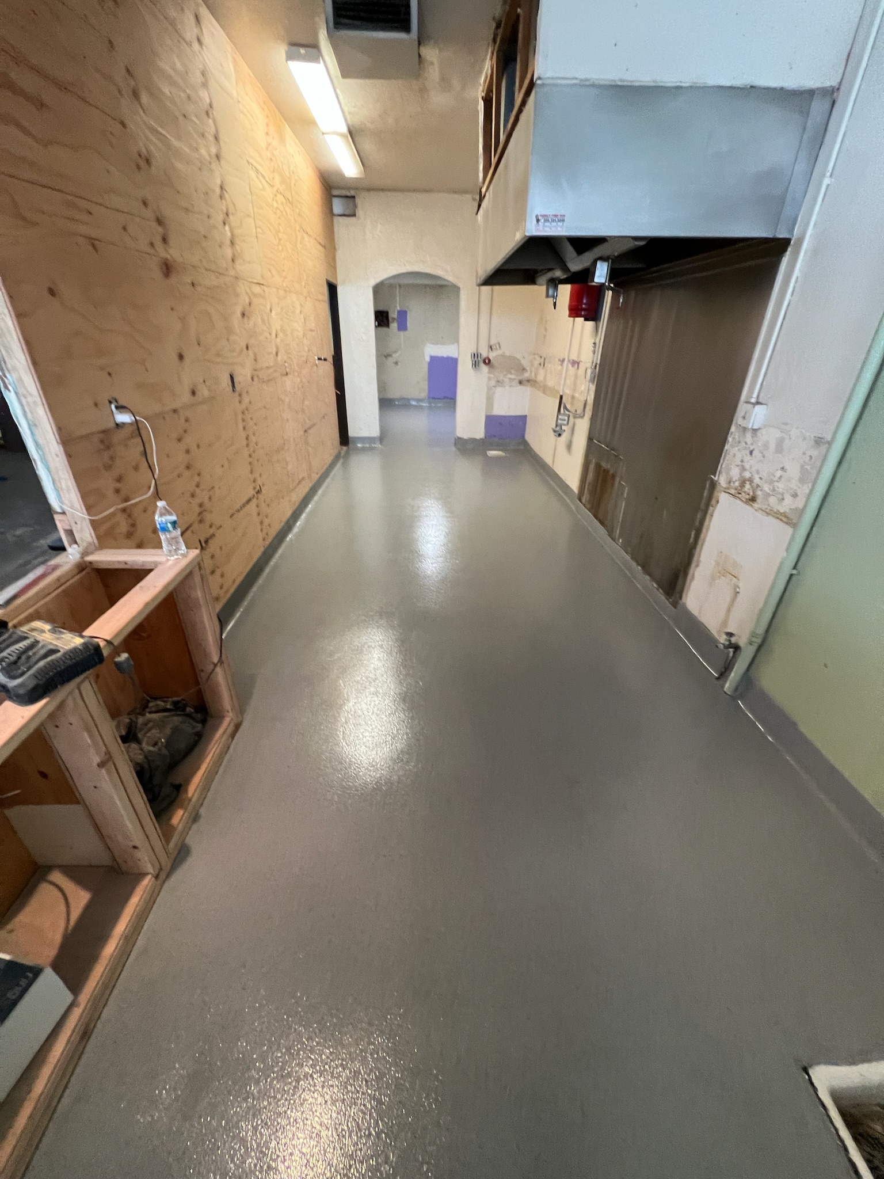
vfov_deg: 106.2
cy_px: 590
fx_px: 443
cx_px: 442
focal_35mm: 13
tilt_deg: -25.5
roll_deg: +1.8
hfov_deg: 89.9
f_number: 1.8
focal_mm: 1.57
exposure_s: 1/60
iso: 320
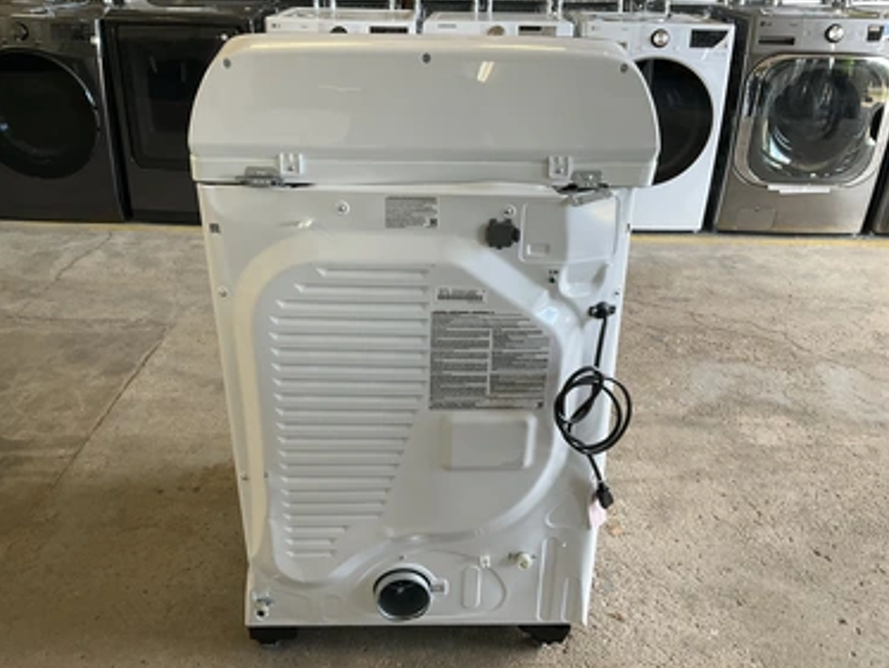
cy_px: 330
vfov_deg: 45.5
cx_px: 433
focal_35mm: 31
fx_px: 797
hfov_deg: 58.3
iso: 50
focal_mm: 3
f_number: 1.8
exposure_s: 1/60
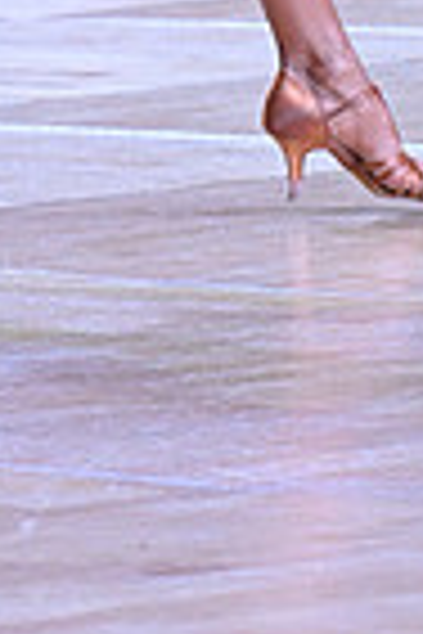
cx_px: -376
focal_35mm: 659
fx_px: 11614
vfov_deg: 3.1
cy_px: -477
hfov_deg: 2.1
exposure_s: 1/400
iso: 4000
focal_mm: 160
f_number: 6.3
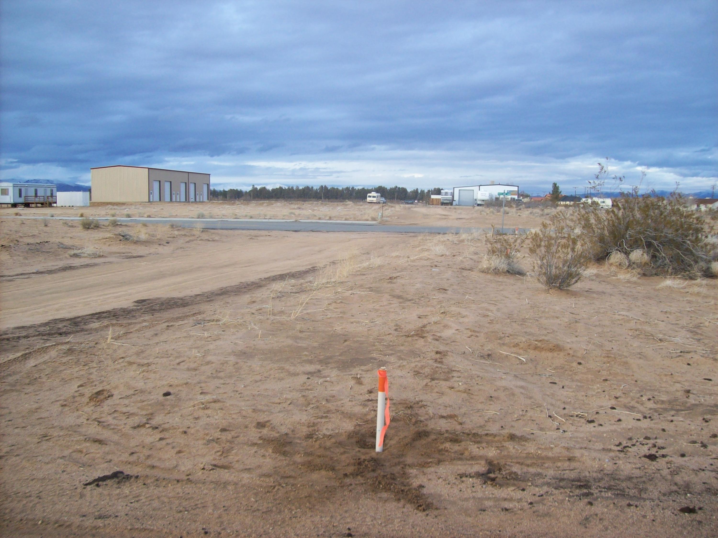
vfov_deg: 39.6
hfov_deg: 51.4
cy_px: 269
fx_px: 746
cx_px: 359
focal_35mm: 36
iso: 80
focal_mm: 6
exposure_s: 1/194
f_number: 2.7
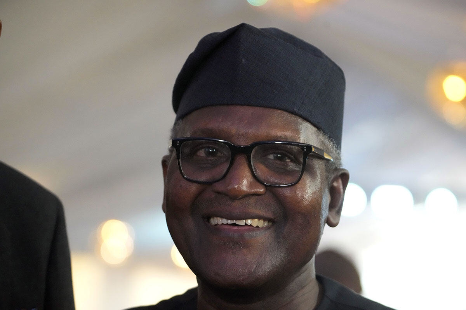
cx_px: 233
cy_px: 155
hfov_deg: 14.3
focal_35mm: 144
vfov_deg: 9.5
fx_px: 1864
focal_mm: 144
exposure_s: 1/400
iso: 12800
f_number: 5.6
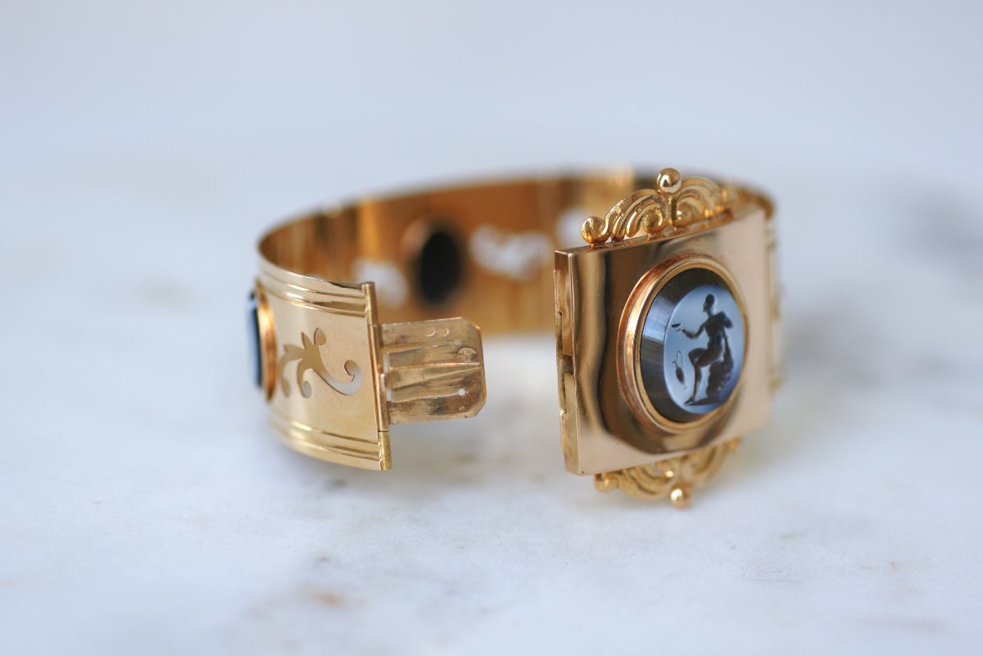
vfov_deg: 13.0
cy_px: 328
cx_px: 492
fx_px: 2867
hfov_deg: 19.5
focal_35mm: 105
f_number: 2.8
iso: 200
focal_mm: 70
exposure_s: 1/125
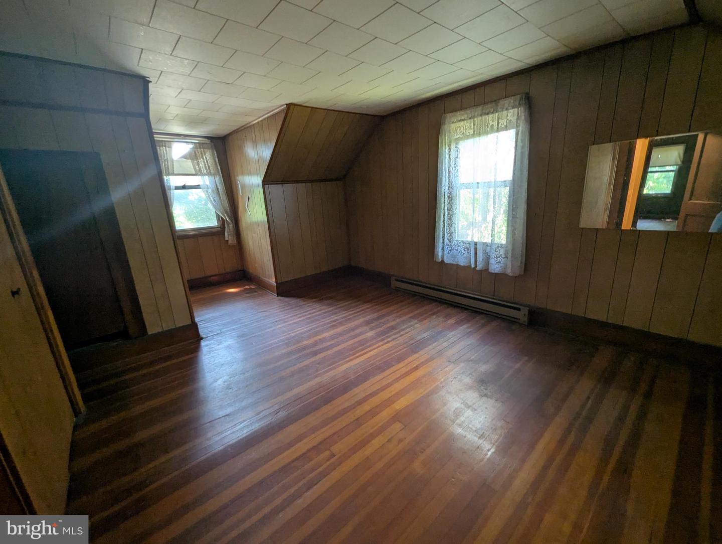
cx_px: 361
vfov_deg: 90.1
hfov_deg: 106.1
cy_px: 272
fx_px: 272
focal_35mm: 13
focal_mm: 1.95
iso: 97
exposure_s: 1/24.9
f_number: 2.2
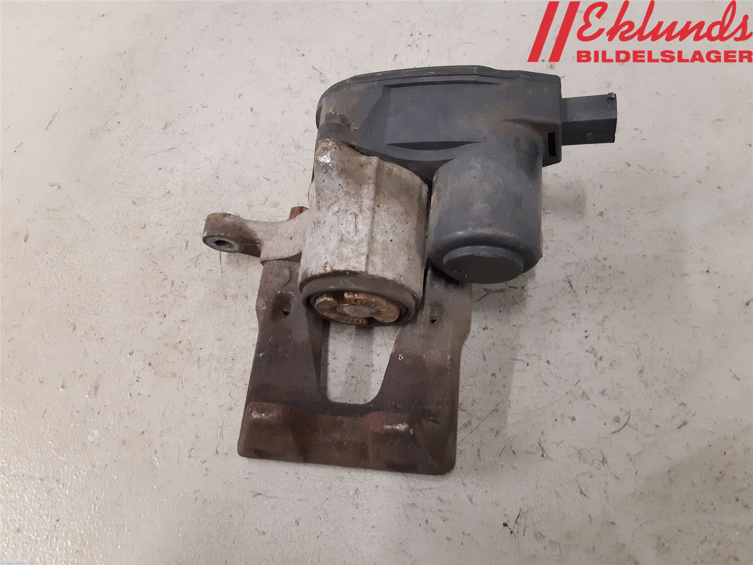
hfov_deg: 67.3
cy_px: 282
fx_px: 566
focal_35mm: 26
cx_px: 376
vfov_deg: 53.1
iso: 250
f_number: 1.7
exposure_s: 1/50
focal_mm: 3.93
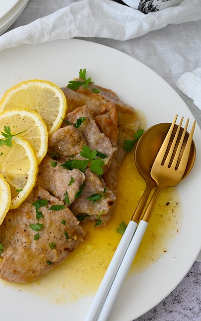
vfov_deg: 26.5
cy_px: 163
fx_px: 684
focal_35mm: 78
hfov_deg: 16.6
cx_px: 48
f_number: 13
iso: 125
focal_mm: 50
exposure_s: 1/1.3
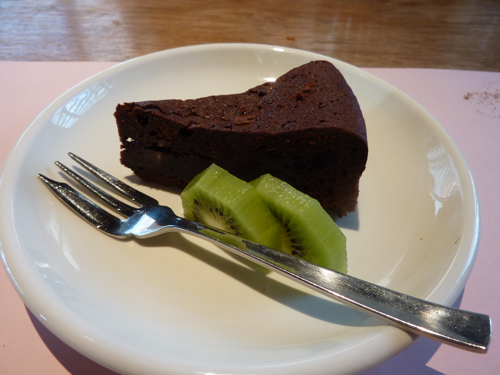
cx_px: 250
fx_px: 361
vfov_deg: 54.9
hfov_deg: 69.4
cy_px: 188
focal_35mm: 25
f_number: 3.3
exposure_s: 1/30
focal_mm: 4.1
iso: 100
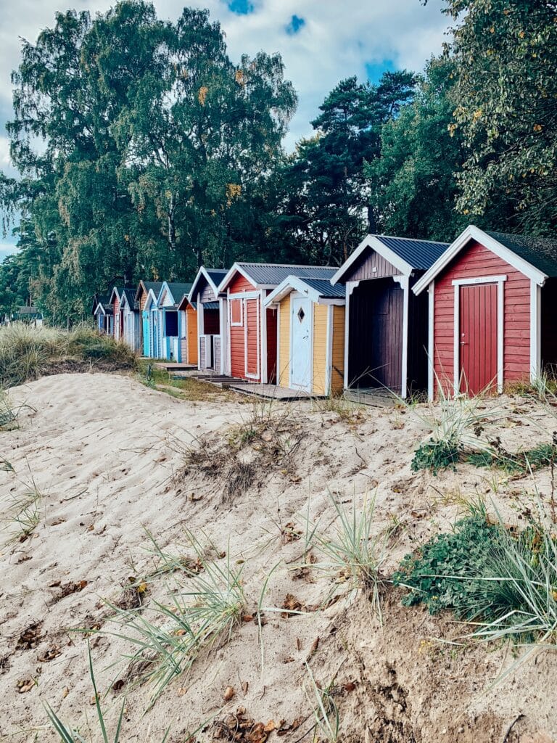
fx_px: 558
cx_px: 278
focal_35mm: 26
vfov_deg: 67.3
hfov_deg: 53.1
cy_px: 372
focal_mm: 4.25
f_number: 1.8
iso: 25
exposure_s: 1/750
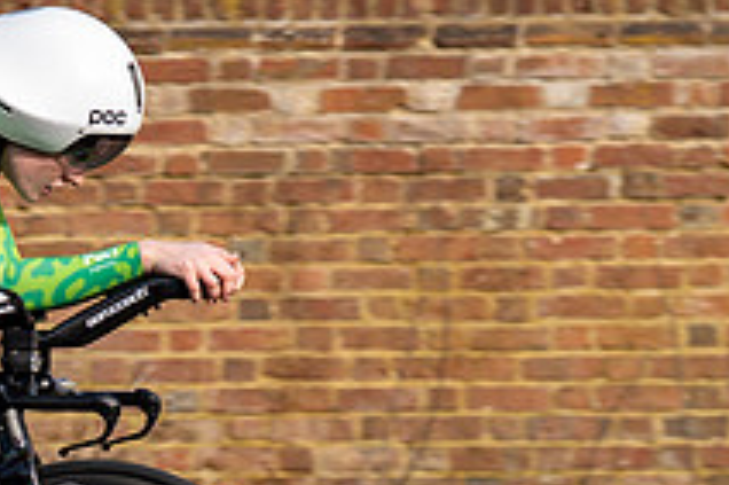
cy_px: 204
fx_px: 5382
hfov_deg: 7.6
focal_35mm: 266
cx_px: -327
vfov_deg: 5.2
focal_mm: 70
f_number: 4
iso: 100
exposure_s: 1/800
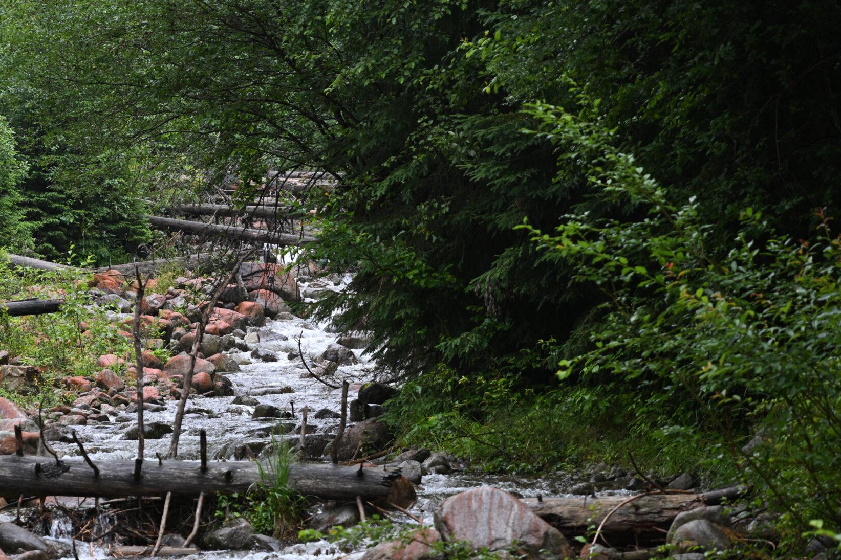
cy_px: 366
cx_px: 293
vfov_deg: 7.3
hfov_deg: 11.0
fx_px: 4368
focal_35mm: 187
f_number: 4
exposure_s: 1/125
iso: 110
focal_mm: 120
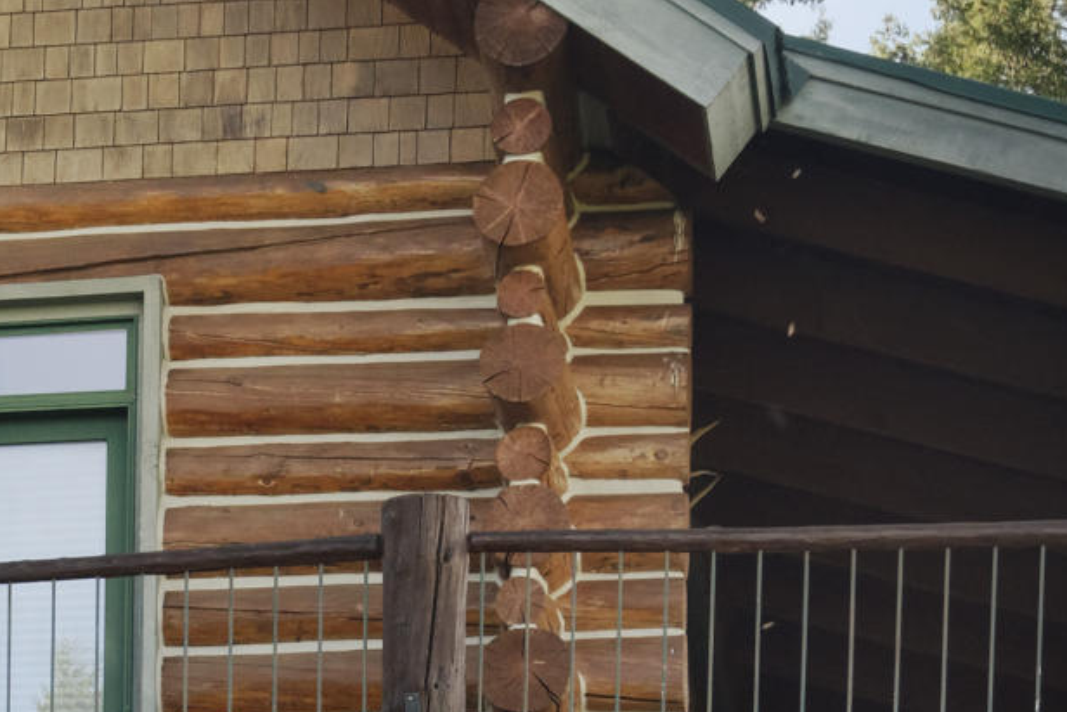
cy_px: 693
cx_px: -262
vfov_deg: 7.4
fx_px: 5484
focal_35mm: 185
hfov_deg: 10.9
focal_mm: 38
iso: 500
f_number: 8
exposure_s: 1/320
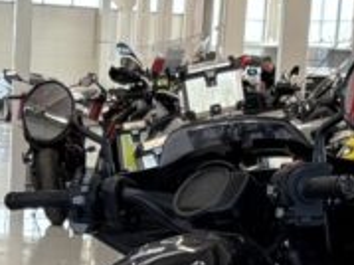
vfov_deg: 9.2
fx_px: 1523
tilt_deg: -17.0
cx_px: 83
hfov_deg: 13.2
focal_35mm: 149
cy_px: 558
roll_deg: -2.6
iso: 80
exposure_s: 1/100
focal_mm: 5.96
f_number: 1.6
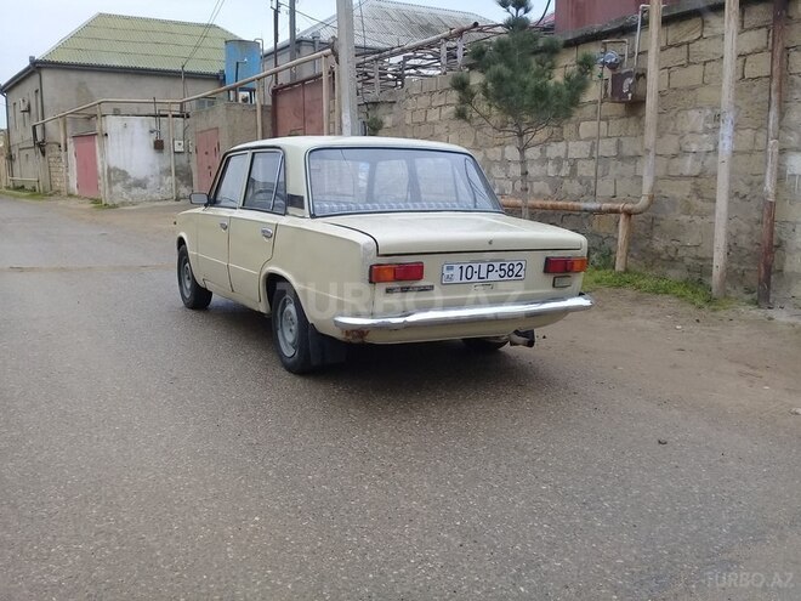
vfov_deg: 45.4
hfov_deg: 58.4
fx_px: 717
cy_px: 300
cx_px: 400
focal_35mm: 31
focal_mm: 3.3
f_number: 2.2
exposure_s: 1/245
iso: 50
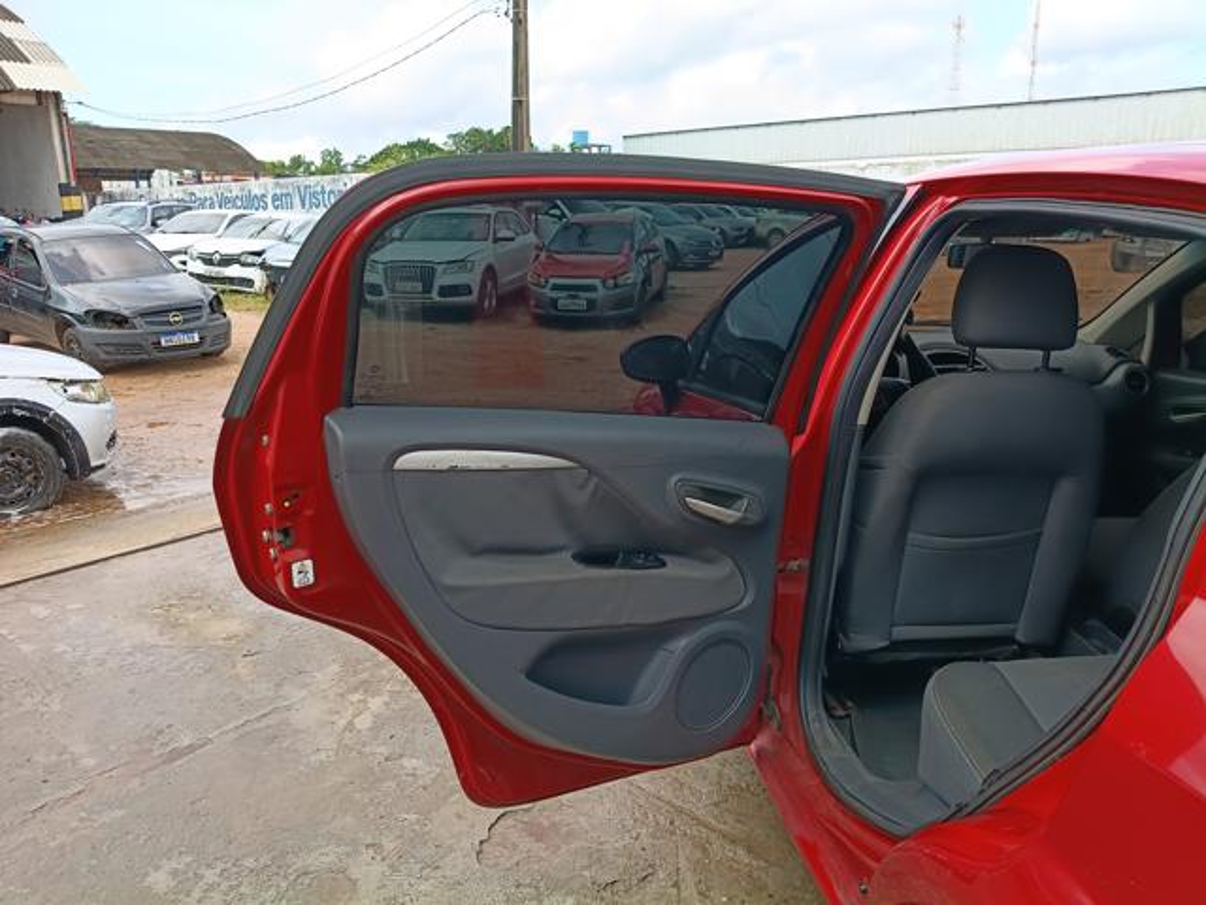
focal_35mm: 26
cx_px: 603
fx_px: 906
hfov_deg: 67.3
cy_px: 452
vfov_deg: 53.1
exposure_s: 1/468
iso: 144
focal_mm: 4.81
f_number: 1.8
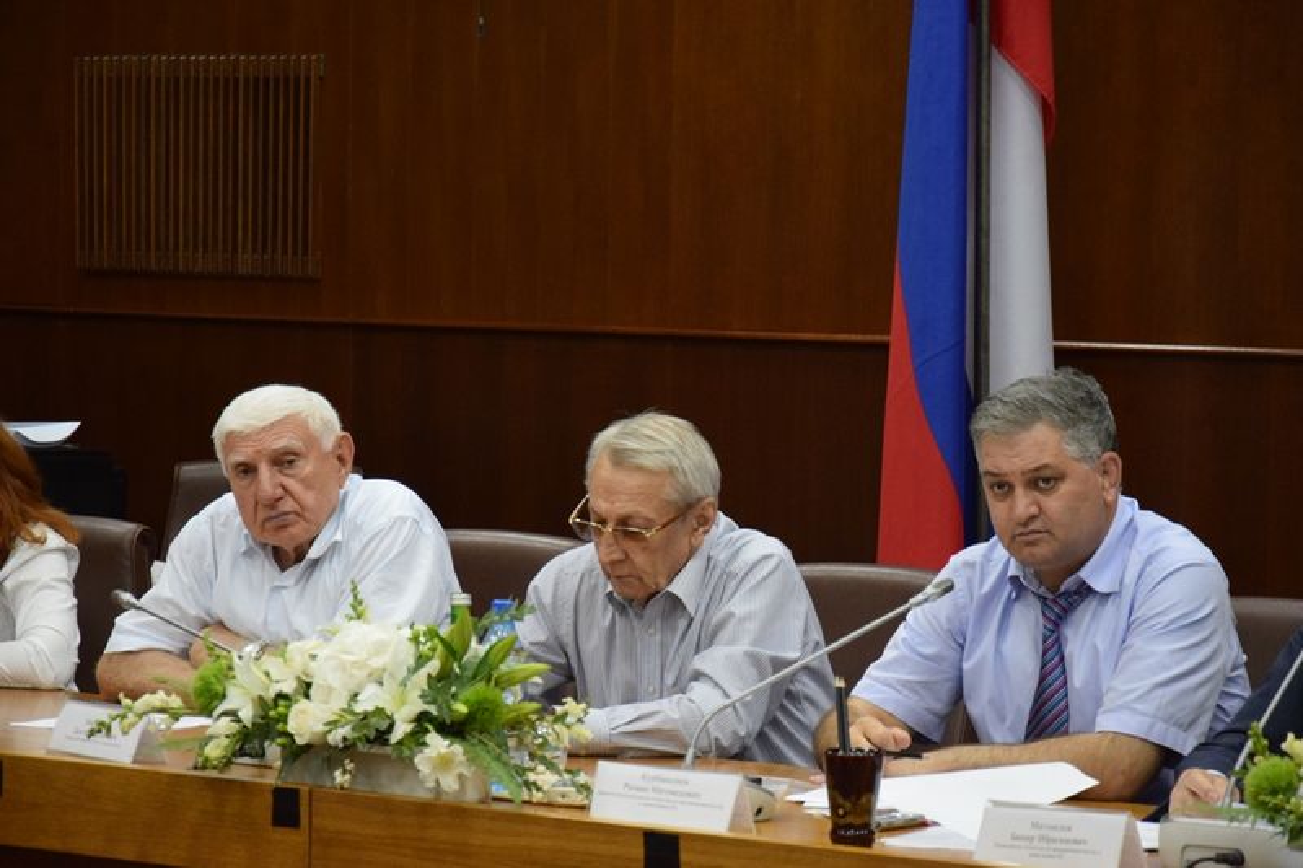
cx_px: 652
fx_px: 4993
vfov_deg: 9.9
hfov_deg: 14.9
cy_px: 434
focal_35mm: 138
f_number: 5.6
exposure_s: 1/60
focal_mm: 92
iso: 2500
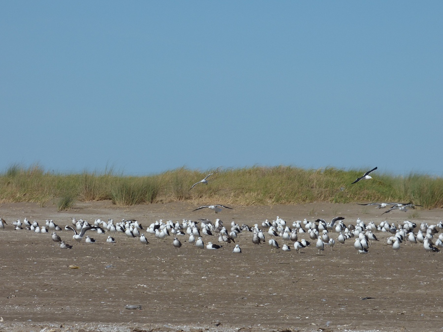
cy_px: 166
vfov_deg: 3.9
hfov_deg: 5.1
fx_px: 4927
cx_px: 222
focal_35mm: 385
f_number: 5.6
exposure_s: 1/1300
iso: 100
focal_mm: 62.7
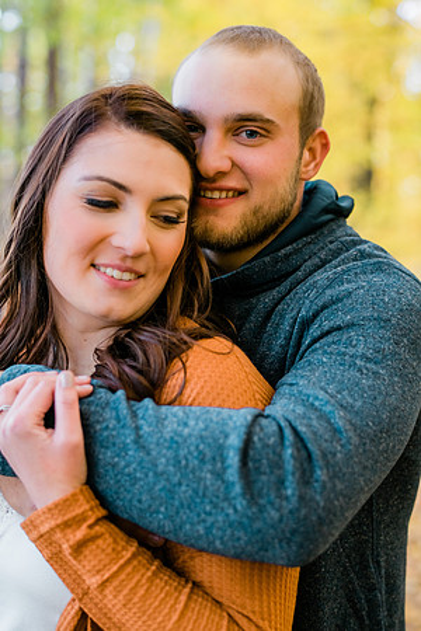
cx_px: 210
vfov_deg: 34.5
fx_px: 1017
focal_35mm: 58
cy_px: 316
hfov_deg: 23.4
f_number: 2.8
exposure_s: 1/200
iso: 500
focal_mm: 58
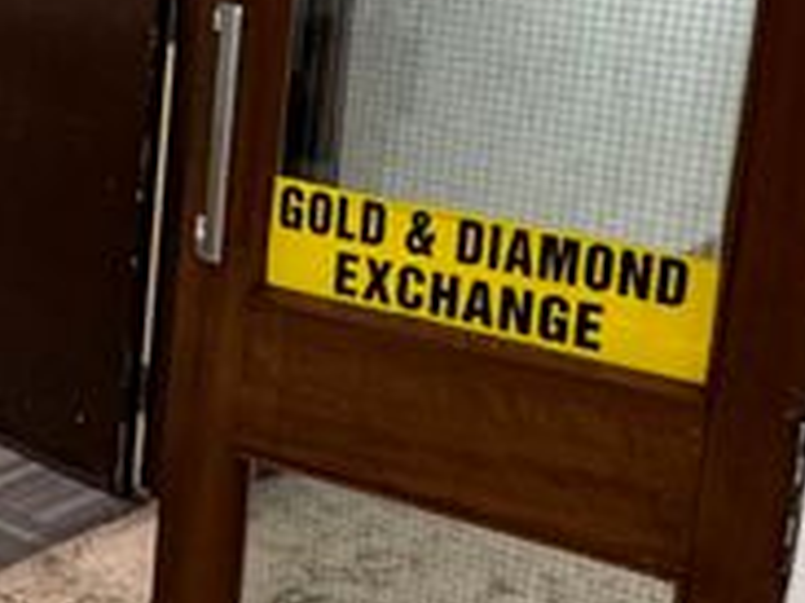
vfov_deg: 17.1
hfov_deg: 21.0
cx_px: -238
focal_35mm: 85
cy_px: 73
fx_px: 1975
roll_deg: -1.1
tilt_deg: -9.7
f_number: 2.2
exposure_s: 1/50
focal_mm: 2.22
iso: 250
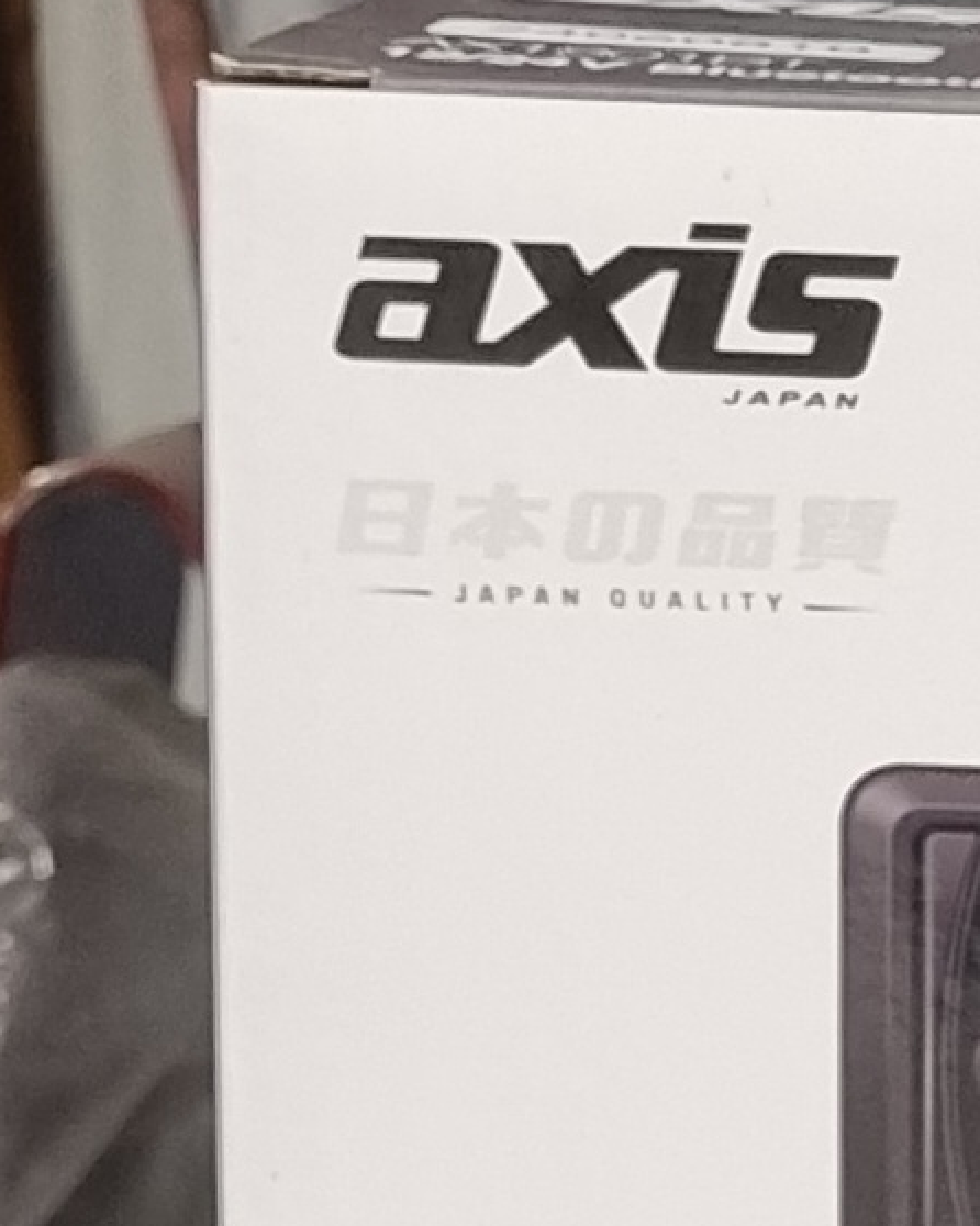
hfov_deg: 13.4
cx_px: 1497
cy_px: 2057
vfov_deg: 15.7
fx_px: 3918
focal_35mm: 108
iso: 160
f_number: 1.8
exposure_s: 1/50
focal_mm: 5.4
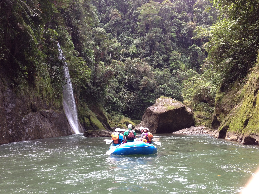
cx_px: 130
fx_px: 262
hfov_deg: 52.6
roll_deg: +1.8
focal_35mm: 35
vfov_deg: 40.7
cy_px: 97
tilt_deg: +4.9
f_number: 2.4
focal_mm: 4.28
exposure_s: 1/188
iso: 50
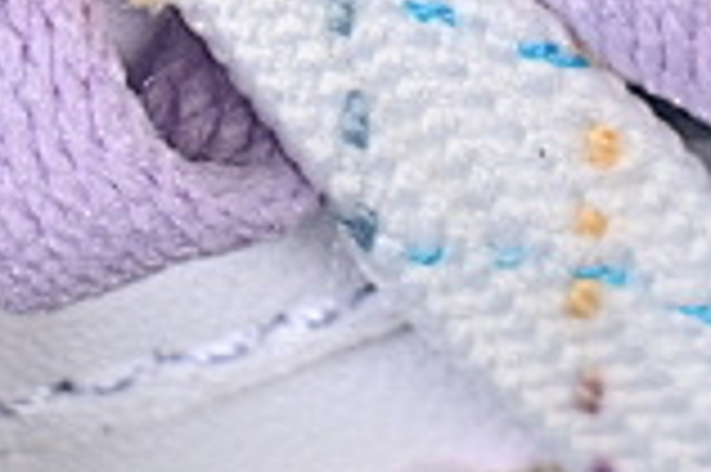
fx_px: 10101
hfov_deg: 4.0
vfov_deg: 2.7
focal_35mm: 512
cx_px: 1094
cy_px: -724
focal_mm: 50
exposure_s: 1/80
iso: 160
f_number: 7.1
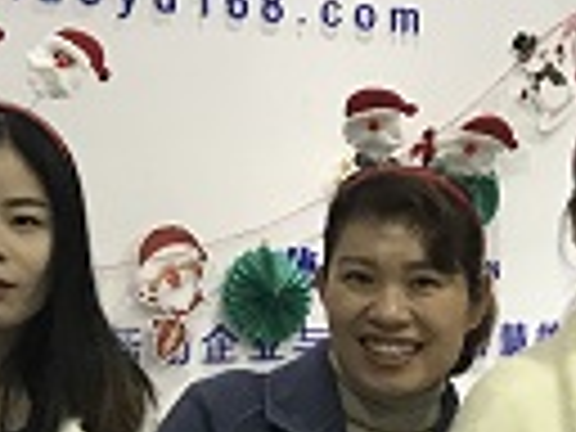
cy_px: 488
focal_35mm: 142
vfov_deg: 10.3
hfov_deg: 13.5
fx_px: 2363
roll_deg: -0.5
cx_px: 684
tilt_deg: -3.6
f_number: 1.8
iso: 100
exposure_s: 1/17
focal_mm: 3.99
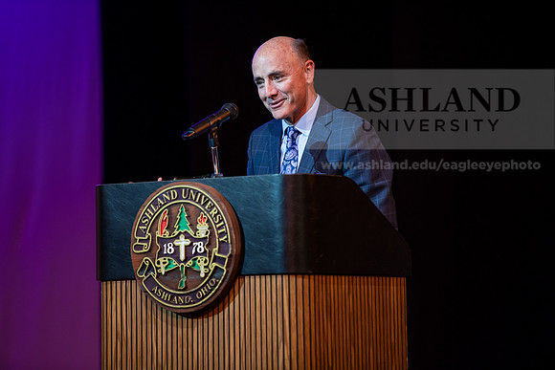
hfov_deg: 11.4
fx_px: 2776
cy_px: 185
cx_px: 278
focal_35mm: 180
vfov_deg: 7.6
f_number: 2.8
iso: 1250
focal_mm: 180
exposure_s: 1/200
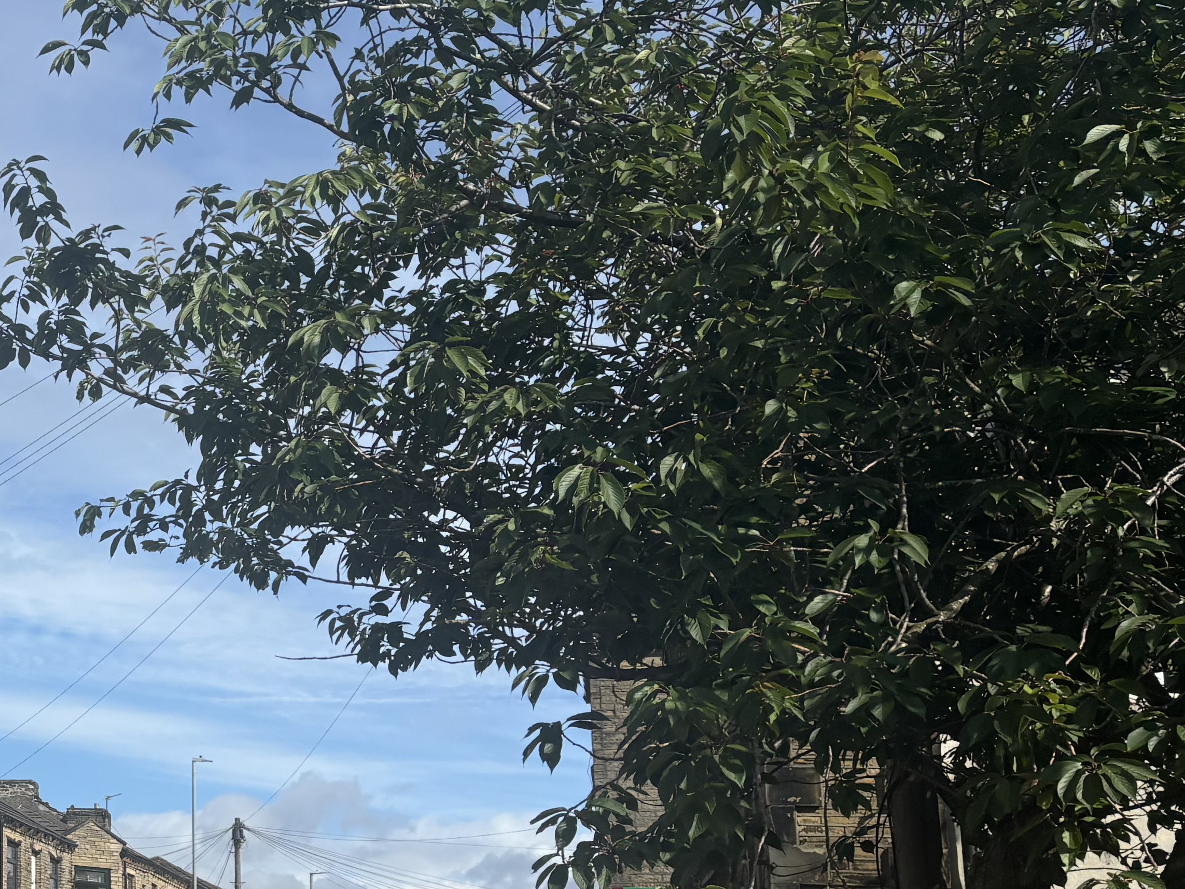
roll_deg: -2.3
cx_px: -288
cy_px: 581
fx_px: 2225
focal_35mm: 65
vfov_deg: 22.5
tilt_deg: +11.0
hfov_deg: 26.1
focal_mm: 5.96
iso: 50
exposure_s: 1/4630
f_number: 1.6
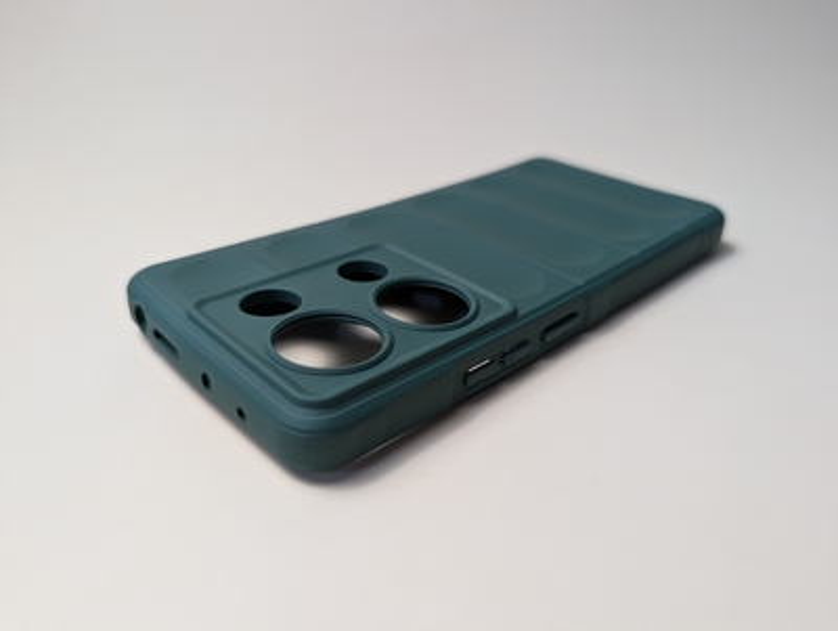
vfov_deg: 56.9
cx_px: 419
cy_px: 316
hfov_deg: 71.5
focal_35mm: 24
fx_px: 582
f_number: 1.68
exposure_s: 1/145
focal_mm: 6.9
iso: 178
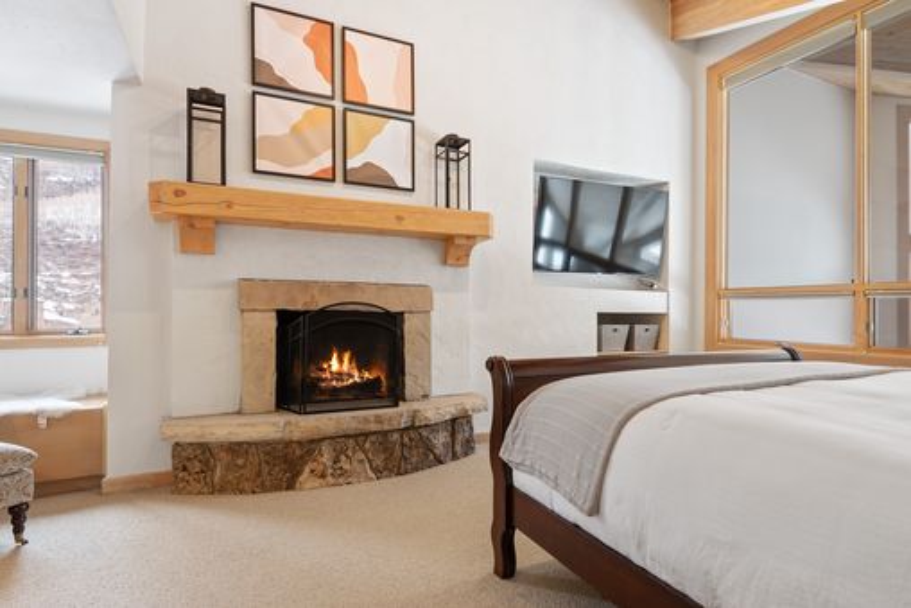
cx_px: 456
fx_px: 405
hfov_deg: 96.7
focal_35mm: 16
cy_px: 304
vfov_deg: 73.8
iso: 400
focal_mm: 16
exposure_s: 1.3
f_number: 13
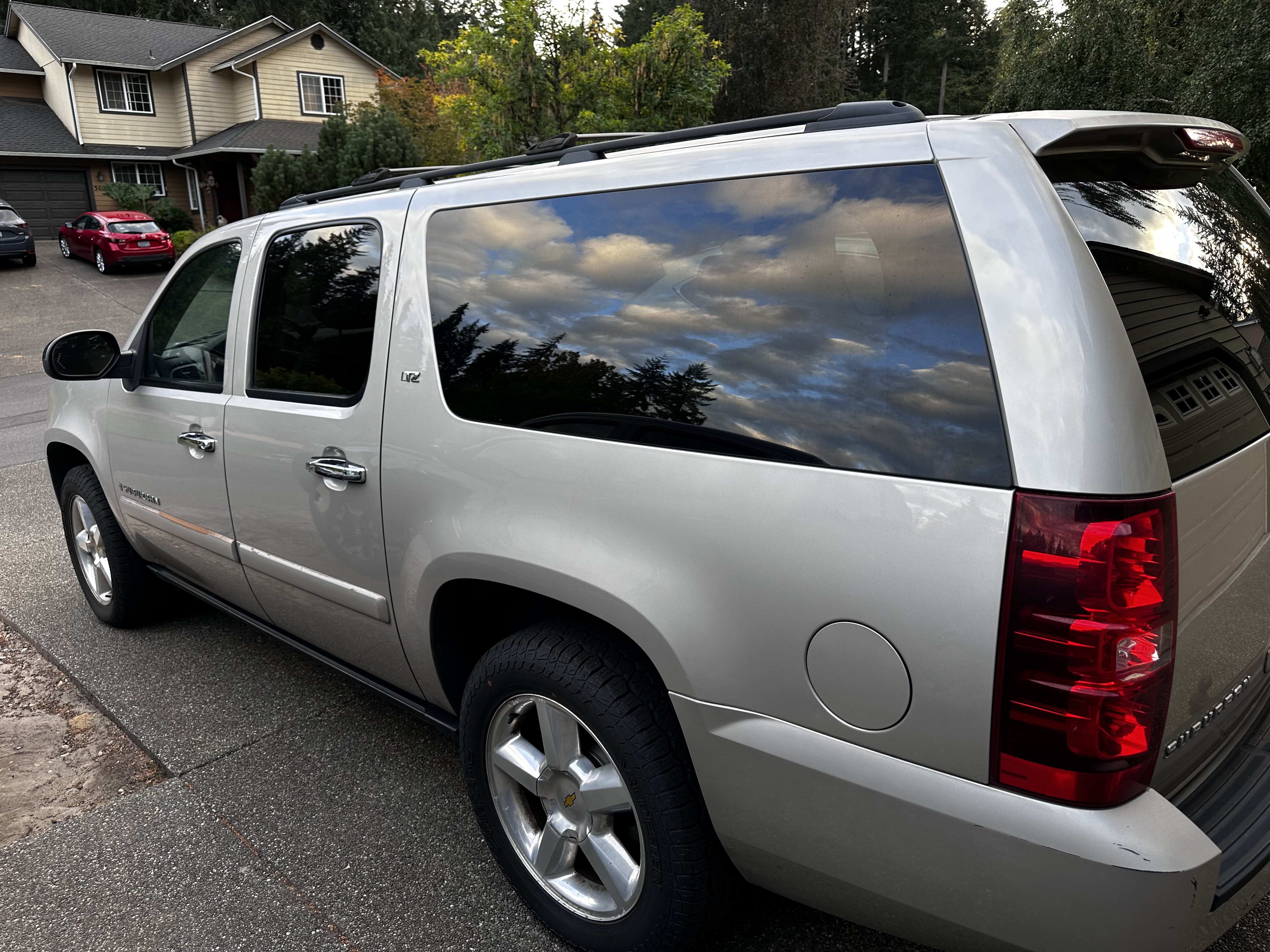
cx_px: 635
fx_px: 881
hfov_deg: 71.6
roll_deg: +0.7
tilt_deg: -14.9
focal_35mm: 24
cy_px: 476
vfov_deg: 56.8
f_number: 1.78
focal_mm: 6.86
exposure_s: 1/121
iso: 64
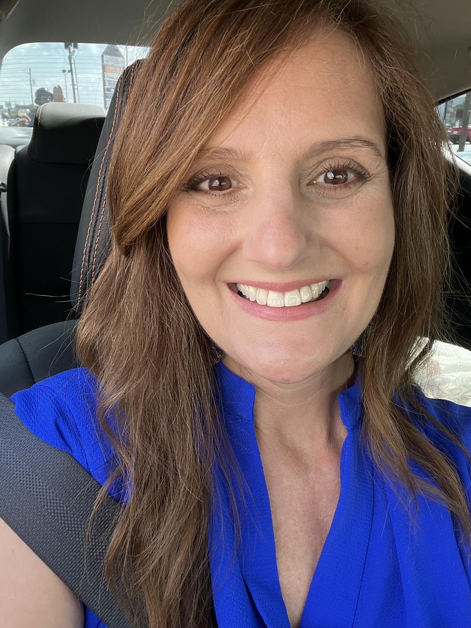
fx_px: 544
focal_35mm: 30
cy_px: 314
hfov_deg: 46.8
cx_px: 236
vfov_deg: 60.0
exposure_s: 1/121
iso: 32
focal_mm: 2.71
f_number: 2.2
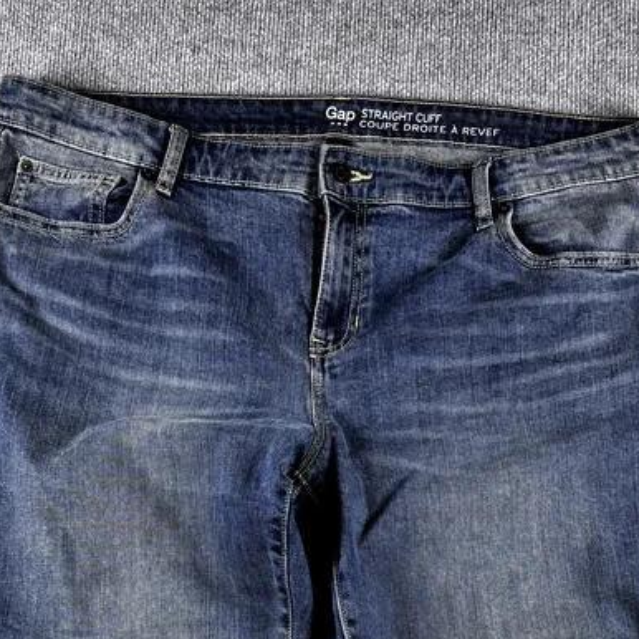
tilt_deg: -58.0
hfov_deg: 31.1
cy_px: 661
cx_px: 349
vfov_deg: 28.8
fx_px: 1149
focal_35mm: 55
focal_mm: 6.76
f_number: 1.78
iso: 80
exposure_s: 1/318
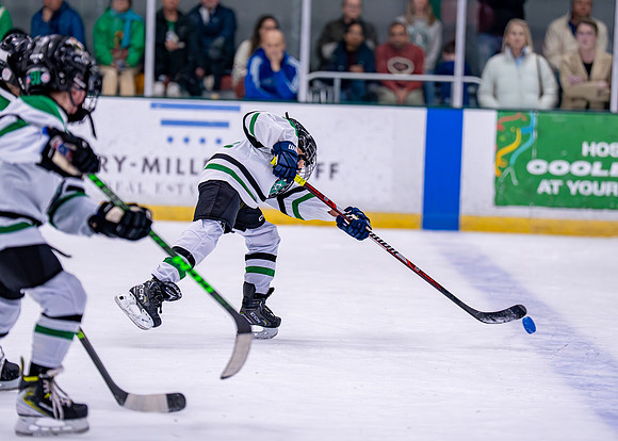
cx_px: 309
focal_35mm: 184
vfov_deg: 7.8
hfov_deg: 11.0
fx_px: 3223
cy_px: 193
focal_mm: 154
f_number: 2.8
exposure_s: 1/1250
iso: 2500
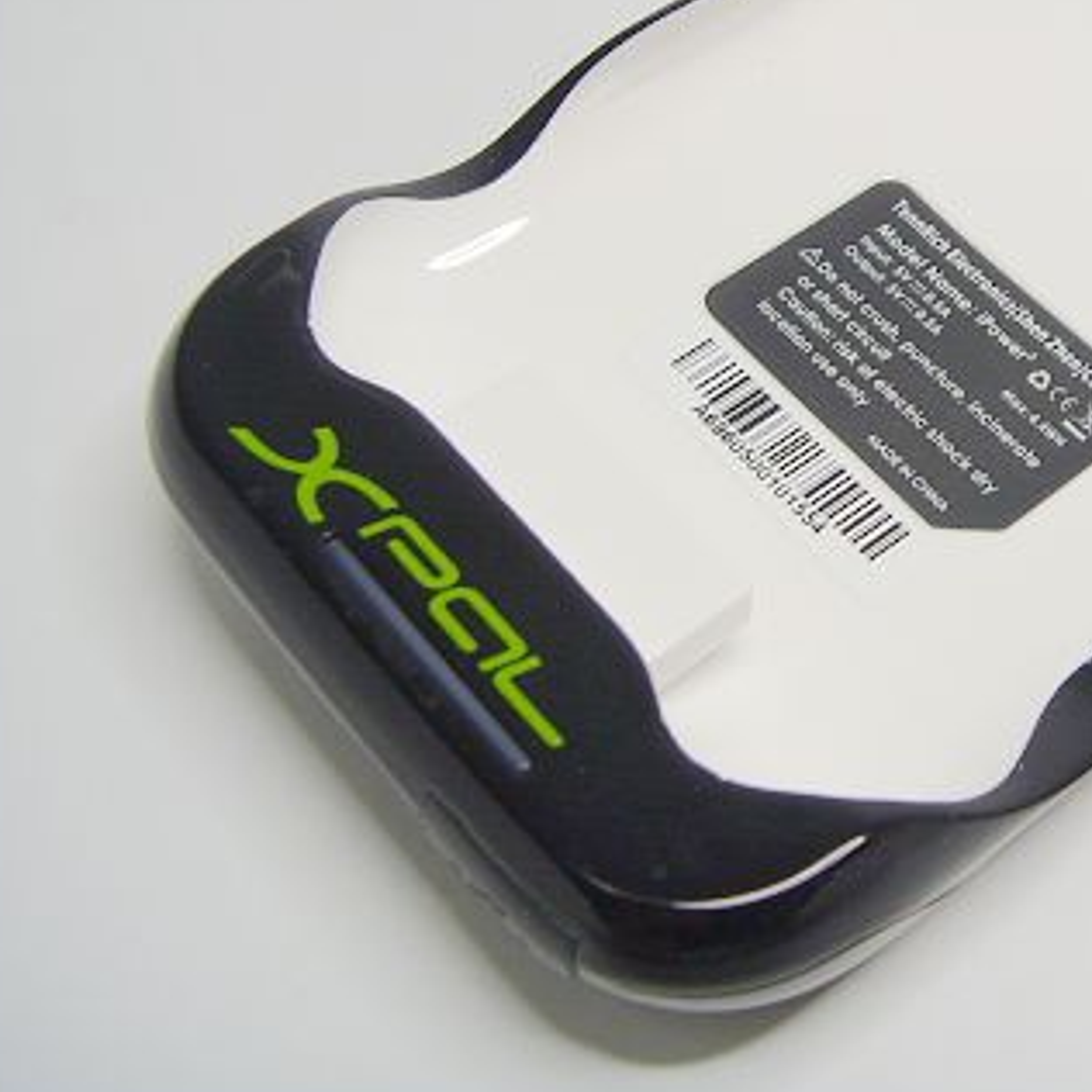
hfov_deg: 31.3
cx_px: 985
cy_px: 366
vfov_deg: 32.5
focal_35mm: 52
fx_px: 1856
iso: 50
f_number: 3.5
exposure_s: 1/31
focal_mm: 6.3
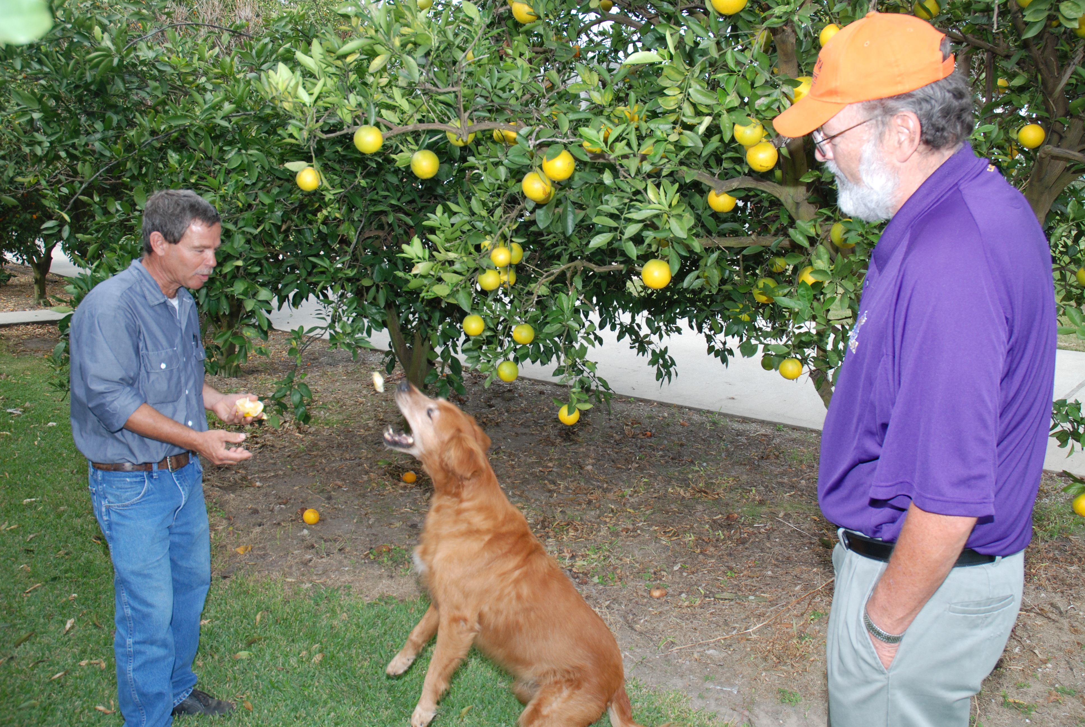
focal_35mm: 38
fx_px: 1132
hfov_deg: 51.2
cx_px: 542
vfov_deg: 35.6
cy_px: 364
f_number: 6.3
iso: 200
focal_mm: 25
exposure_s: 1/160
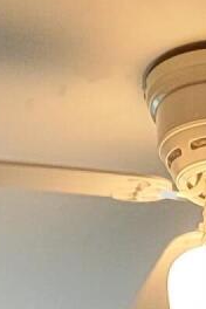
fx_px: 1622
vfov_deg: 8.0
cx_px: 416
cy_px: 1124
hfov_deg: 7.0
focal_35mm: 189
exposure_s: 1/59
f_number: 1.8
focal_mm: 6.7
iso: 250
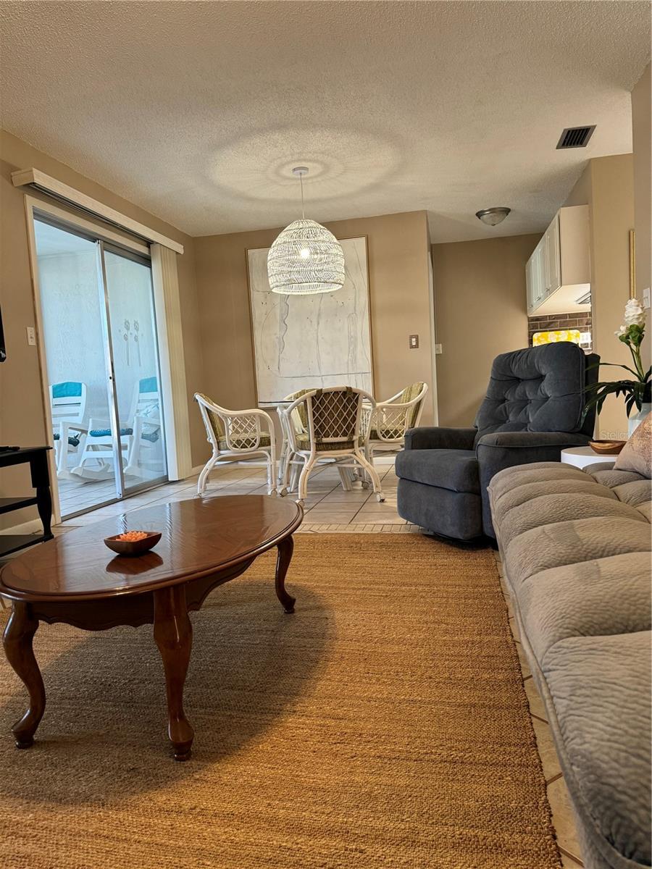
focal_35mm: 24
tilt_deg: -3.5
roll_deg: +3.7
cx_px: 326
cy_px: 434
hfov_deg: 56.8
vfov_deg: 71.6
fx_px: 603
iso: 250
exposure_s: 1/60
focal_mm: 6.76
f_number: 1.78
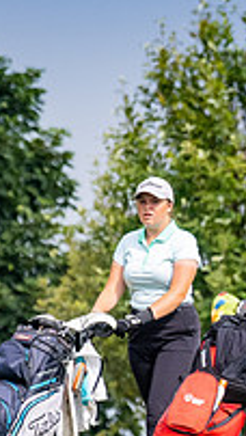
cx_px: 563
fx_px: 15616
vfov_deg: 1.6
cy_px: 328
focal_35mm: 1350
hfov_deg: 0.9
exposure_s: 1/2000
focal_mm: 300
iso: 320
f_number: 5.6
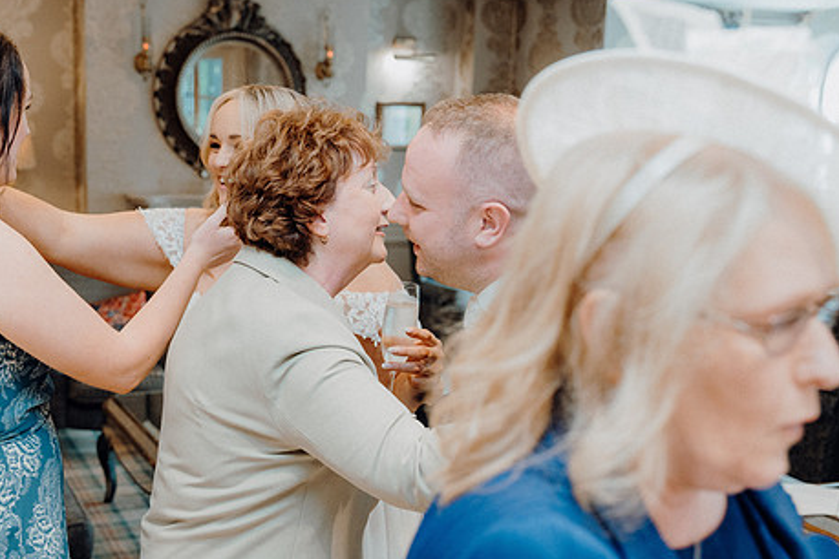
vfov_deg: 28.0
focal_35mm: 48
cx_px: 313
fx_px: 1119
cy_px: 343
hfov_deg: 40.8
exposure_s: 1/160
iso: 2000
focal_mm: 38
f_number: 3.5
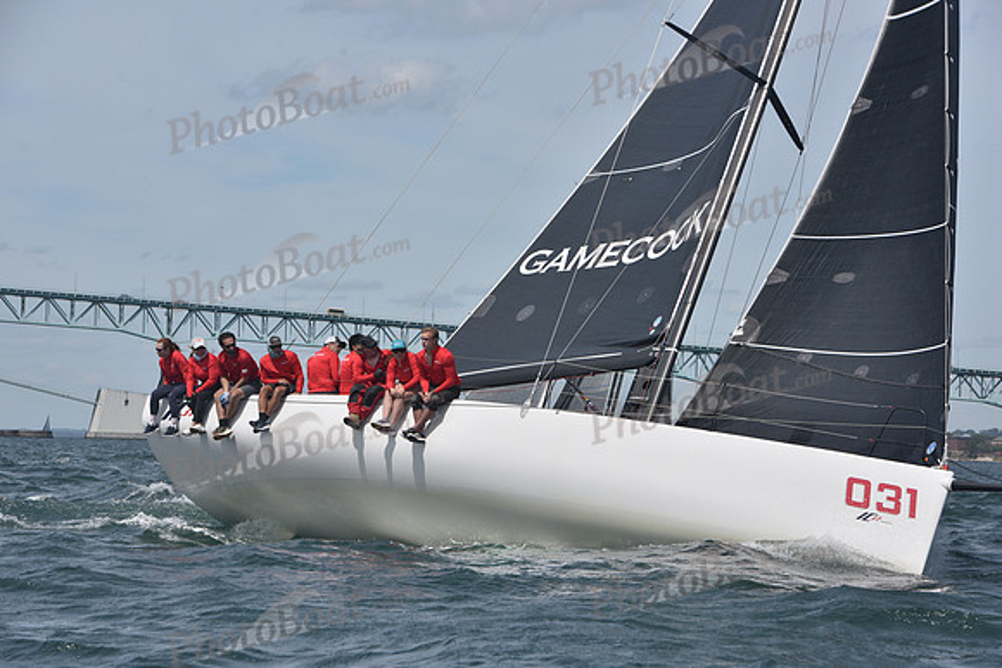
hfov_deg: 17.6
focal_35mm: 116
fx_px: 3229
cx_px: 501
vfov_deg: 11.8
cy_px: 334
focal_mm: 116
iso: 320
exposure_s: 1/800
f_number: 9
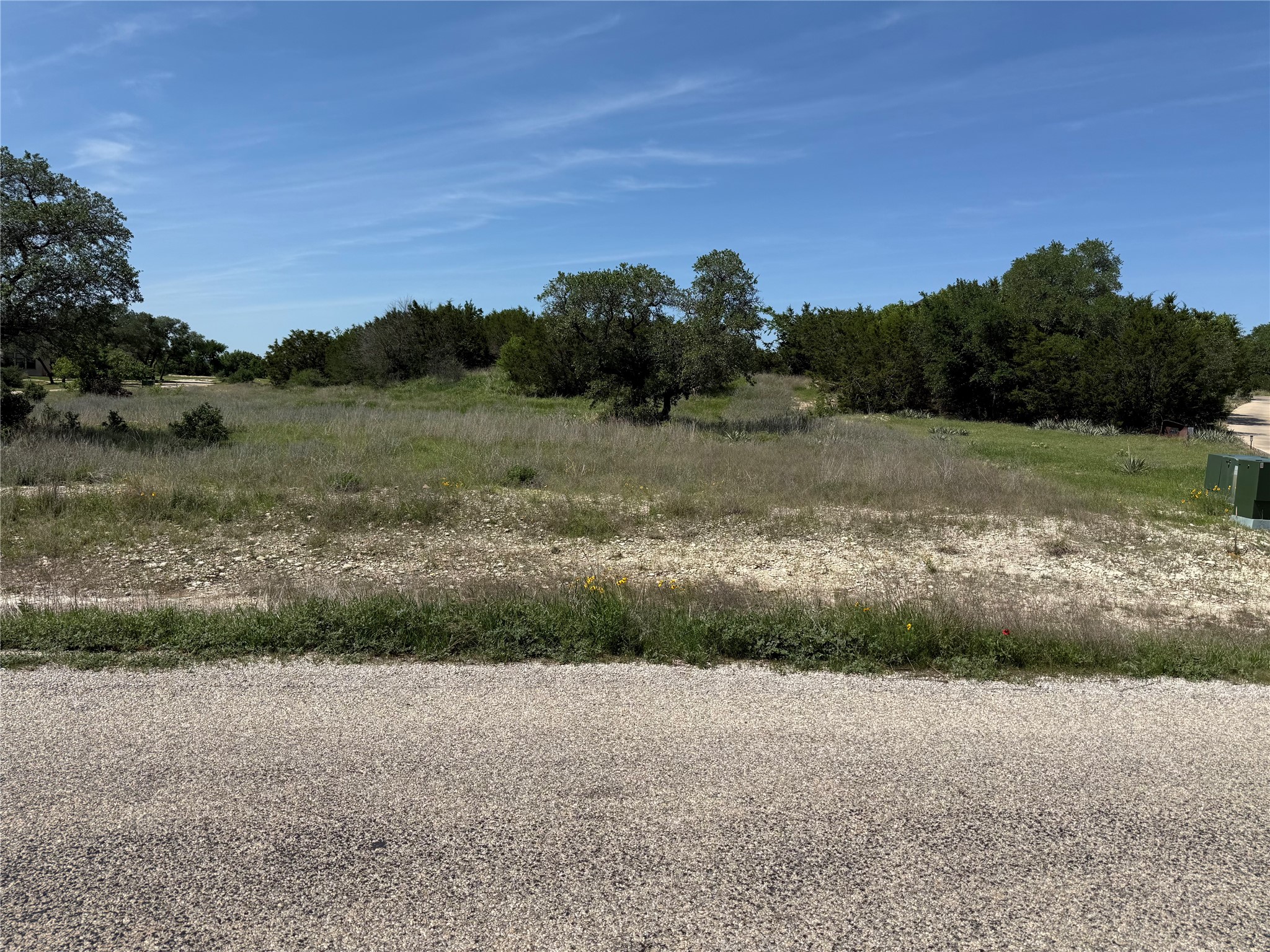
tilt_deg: -3.6
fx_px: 881
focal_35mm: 24
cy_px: 476
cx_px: 635
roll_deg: -1.4
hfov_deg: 71.6
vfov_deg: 56.8
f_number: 1.78
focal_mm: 6.76
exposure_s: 1/6711
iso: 80
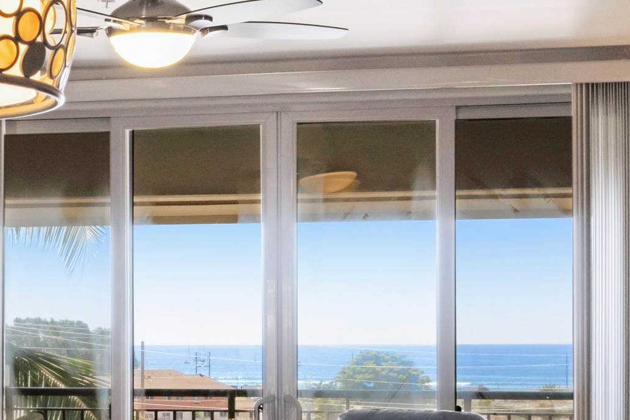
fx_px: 1838
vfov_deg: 12.8
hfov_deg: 19.1
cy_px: 471
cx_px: 72
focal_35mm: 105
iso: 320
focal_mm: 35
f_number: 18
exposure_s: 1/13
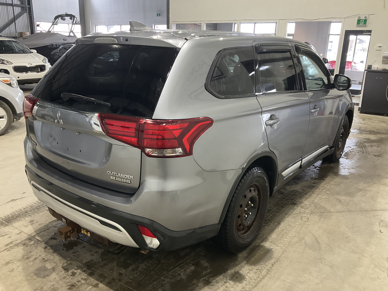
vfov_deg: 48.2
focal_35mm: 29
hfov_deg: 61.7
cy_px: 146
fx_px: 325
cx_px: 194
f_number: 1.8
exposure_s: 1/60
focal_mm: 3
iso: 100
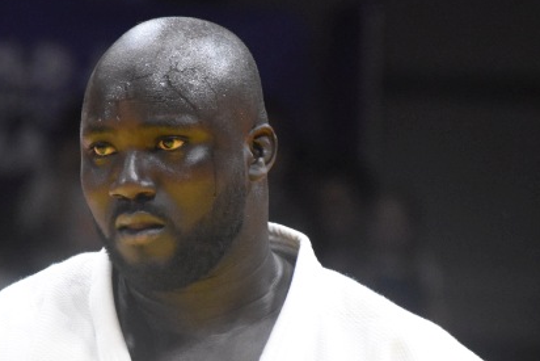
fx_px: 12859
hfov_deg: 2.4
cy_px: 305
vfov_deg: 1.6
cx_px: 156
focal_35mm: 857
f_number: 5.6
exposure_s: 1/800
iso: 3200
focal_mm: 230
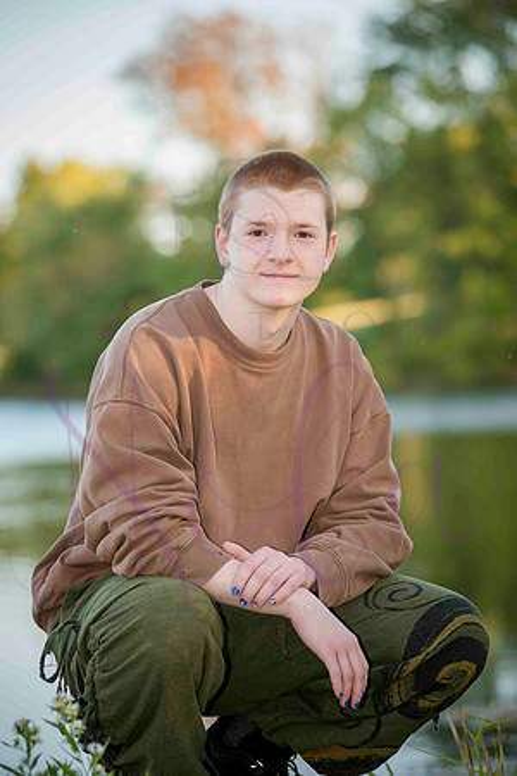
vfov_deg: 15.2
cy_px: 388
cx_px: 258
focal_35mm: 135
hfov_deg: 10.2
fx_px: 2908
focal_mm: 135
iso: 400
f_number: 4
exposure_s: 1/640
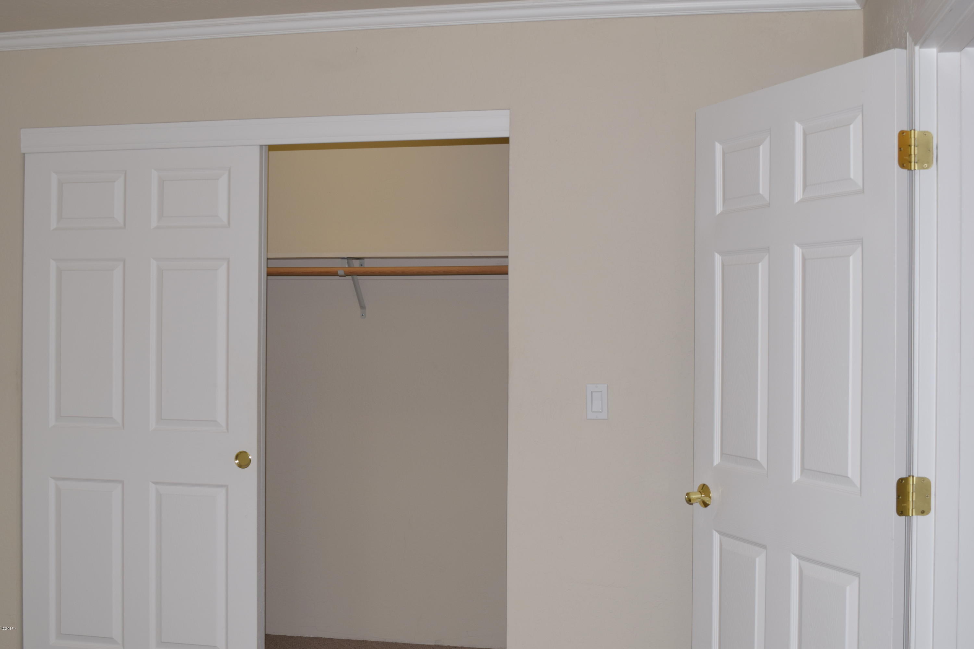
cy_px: 324
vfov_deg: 33.0
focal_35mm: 40
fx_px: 1096
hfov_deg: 47.9
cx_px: 487
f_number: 8
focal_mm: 27
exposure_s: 1/60
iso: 200
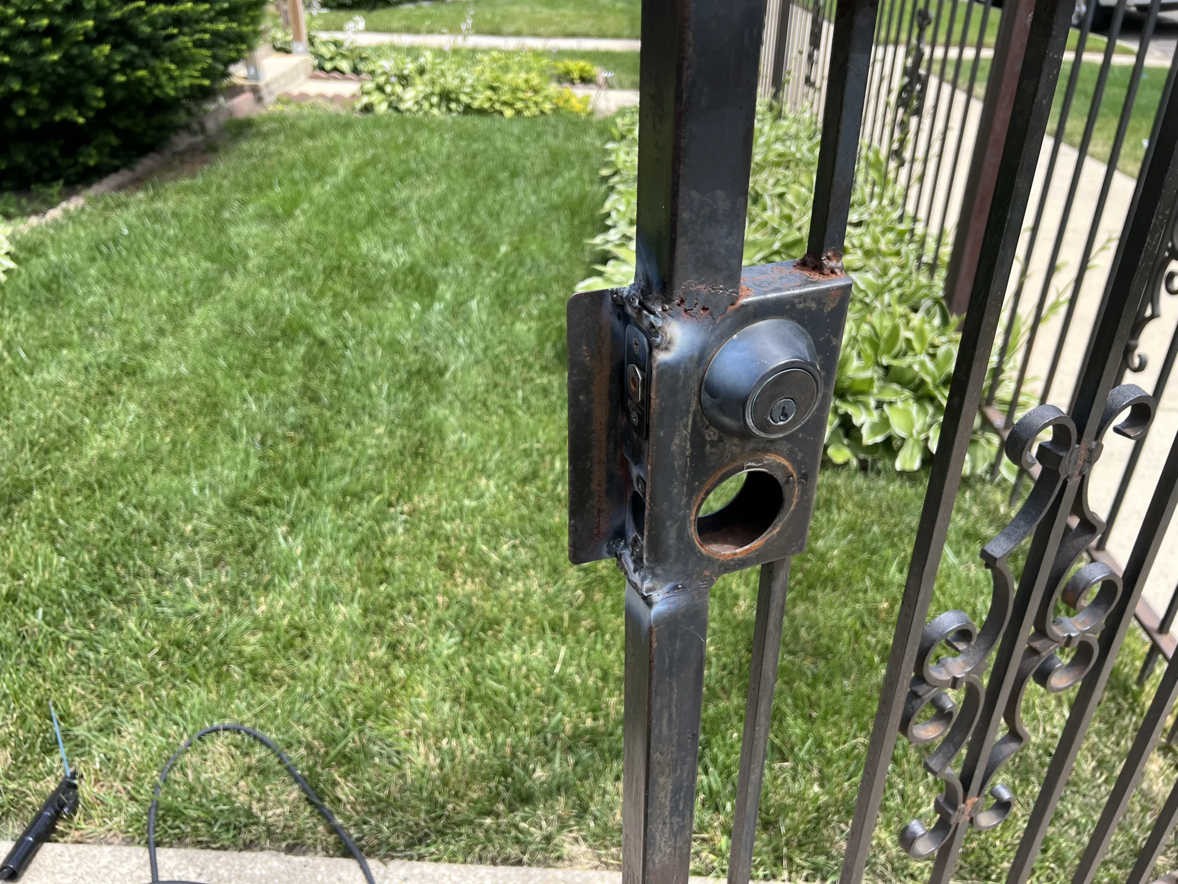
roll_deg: -1.6
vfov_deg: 53.1
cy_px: 442
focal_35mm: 26
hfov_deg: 67.3
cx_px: 589
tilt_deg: -29.7
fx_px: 885
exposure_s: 1/1135
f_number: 1.5
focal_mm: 5.7
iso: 50
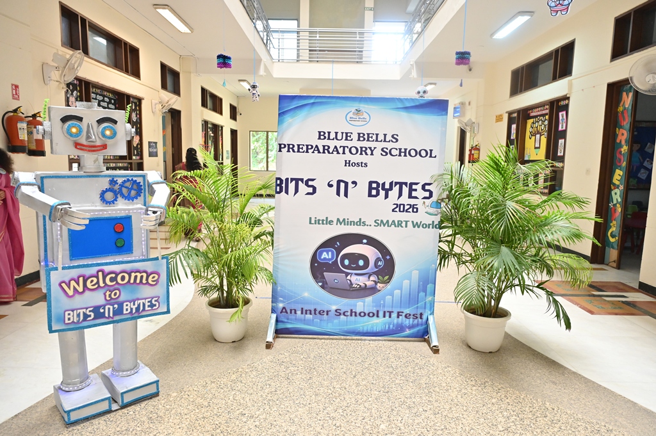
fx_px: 437
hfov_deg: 73.8
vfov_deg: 53.1
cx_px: 328
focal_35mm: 24
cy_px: 218
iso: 2500
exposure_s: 1/320
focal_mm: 24
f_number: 4.5
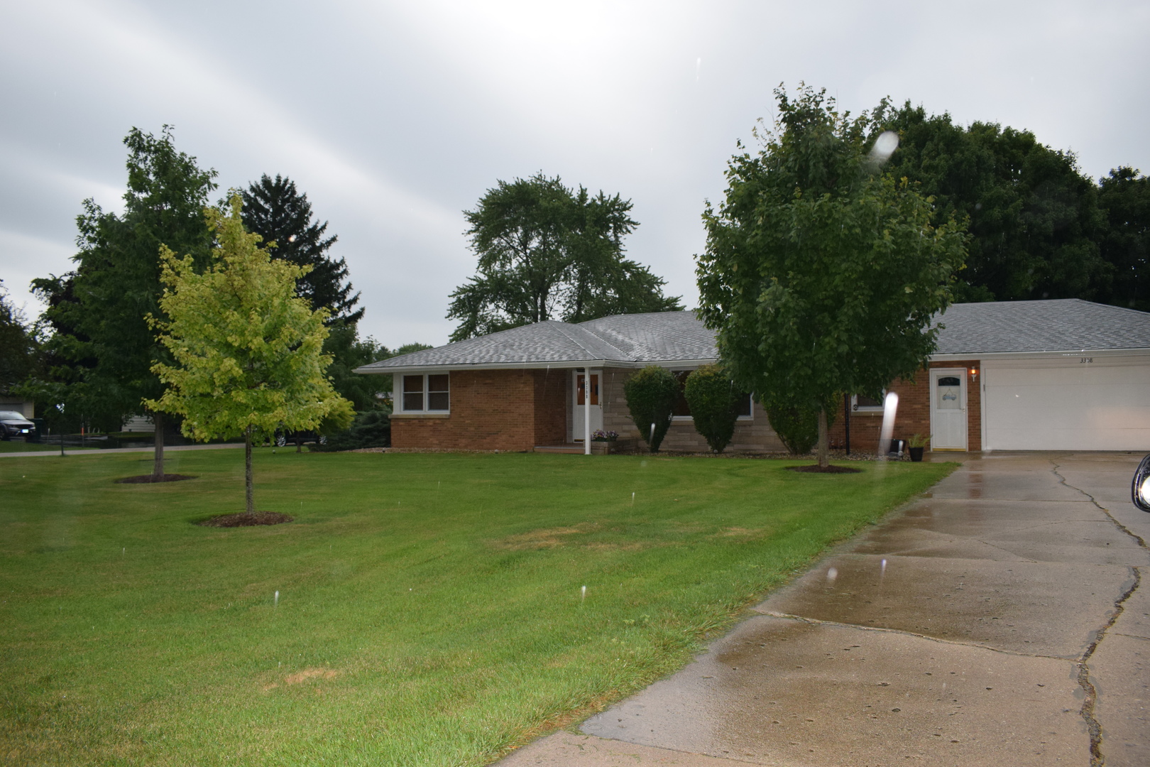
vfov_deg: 47.9
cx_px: 575
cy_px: 384
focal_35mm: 27
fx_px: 862
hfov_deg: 67.4
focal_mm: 18
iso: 800
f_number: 5
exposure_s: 1/100
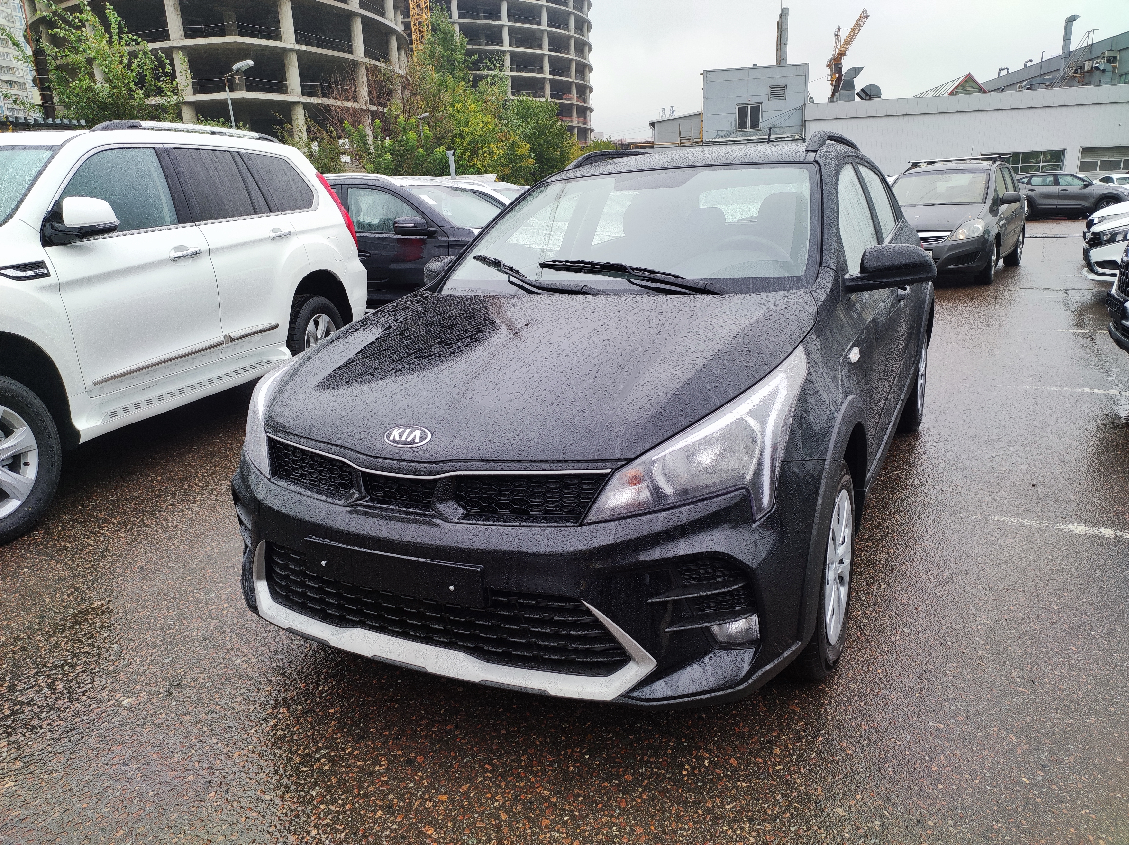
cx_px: 564
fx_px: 554
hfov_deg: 91.1
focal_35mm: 17
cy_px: 422
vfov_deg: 74.6
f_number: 1.79
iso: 59
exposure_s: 1/100
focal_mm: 4.74
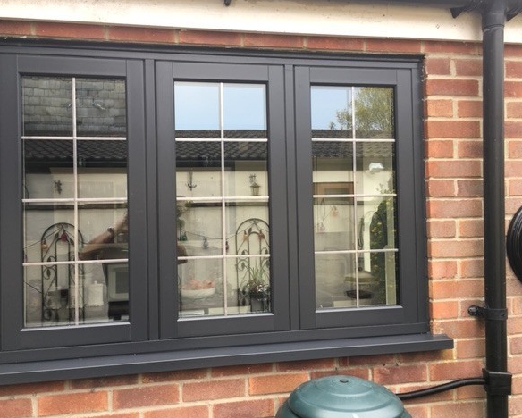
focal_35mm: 31
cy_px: 208
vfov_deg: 47.2
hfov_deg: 57.1
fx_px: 479
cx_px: 244
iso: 25
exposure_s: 1/116
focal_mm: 4.15
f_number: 2.2
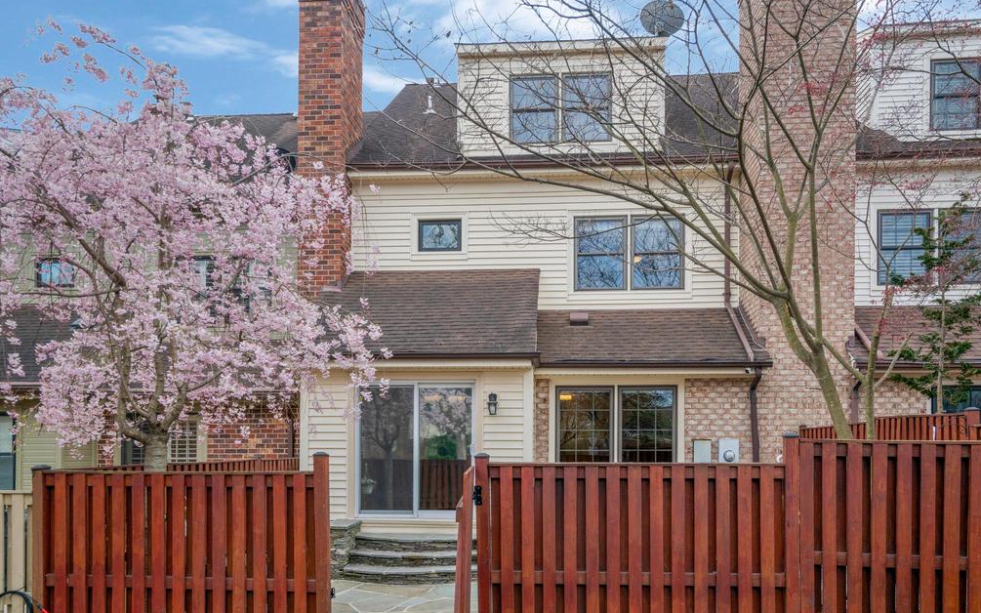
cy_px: 327
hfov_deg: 68.4
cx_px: 492
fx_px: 722
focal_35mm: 27
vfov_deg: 46.0
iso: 1250
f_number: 8
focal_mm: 26
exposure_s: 1/800
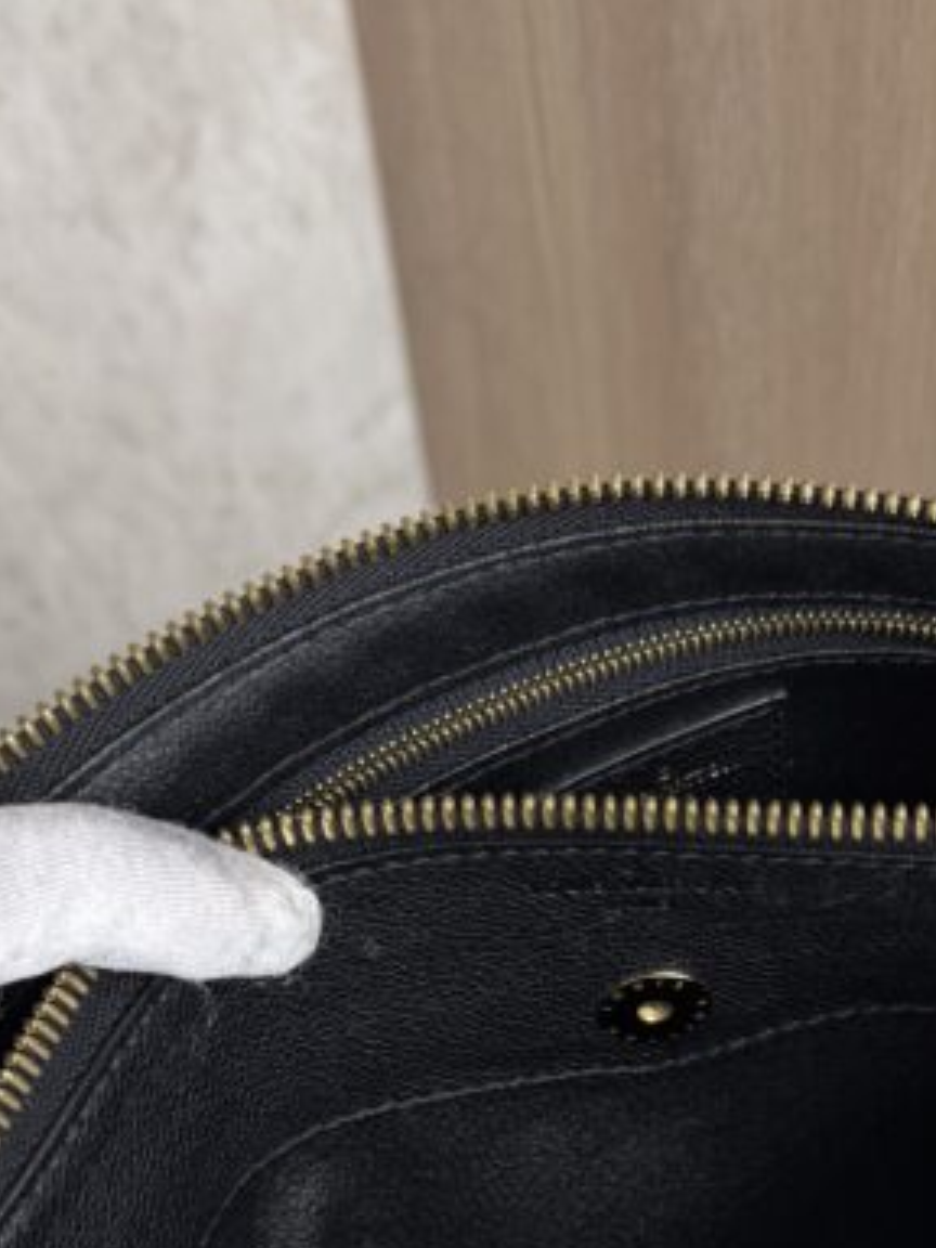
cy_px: 1112
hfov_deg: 29.0
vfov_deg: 36.0
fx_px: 1803
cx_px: 598
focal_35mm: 50
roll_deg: +5.9
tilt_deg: -44.8
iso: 80
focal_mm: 6.76
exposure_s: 1/120
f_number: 1.78
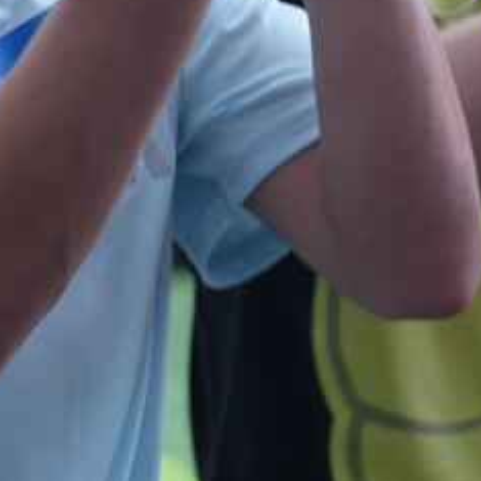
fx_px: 6933
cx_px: 47
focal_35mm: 441
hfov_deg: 4.0
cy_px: -150
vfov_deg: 4.0
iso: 1000
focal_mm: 119
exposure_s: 1/160
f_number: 4
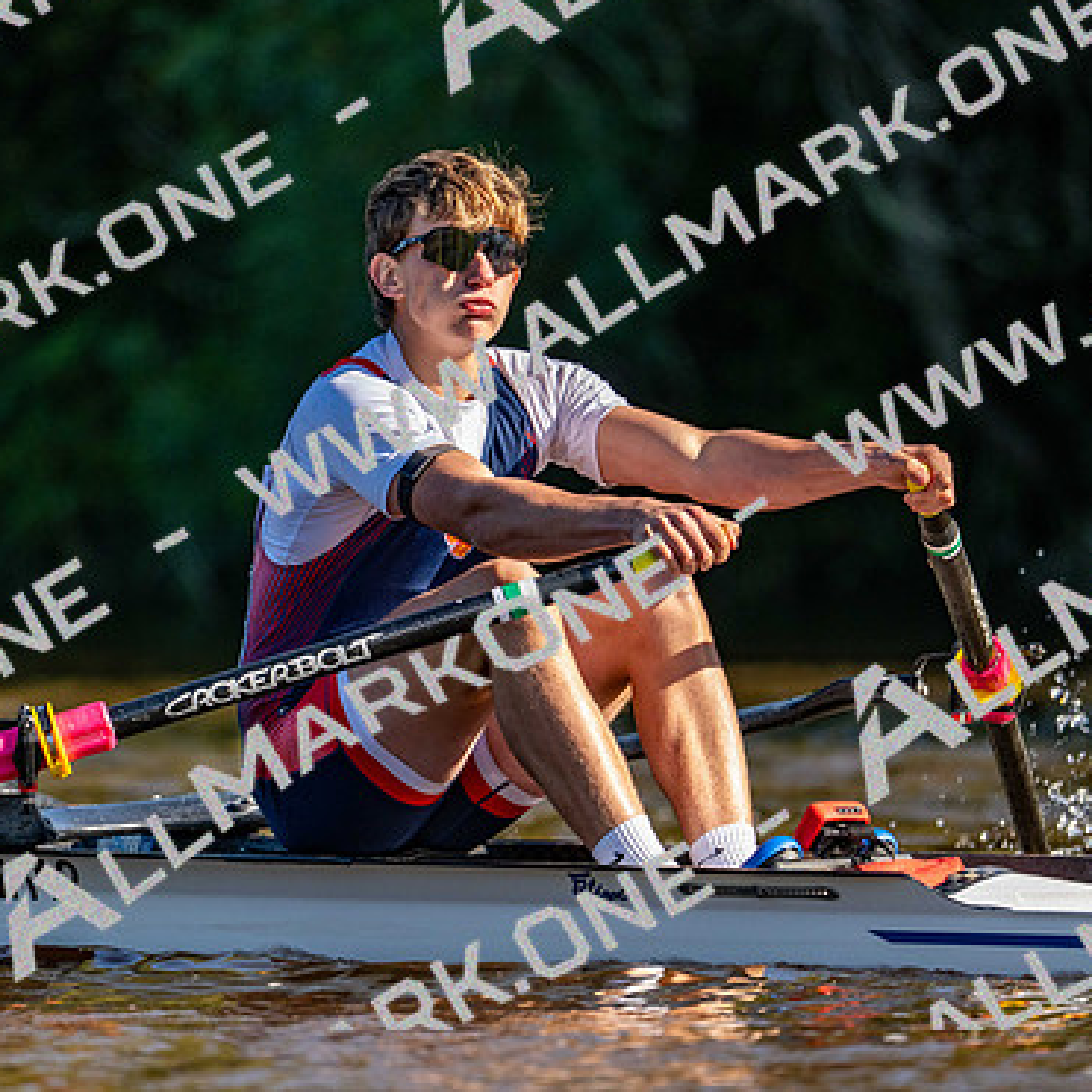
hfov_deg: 3.3
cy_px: 525
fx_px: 18987
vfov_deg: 3.3
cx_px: 600
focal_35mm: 532
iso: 800
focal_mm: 400
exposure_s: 1/2500
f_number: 4.5
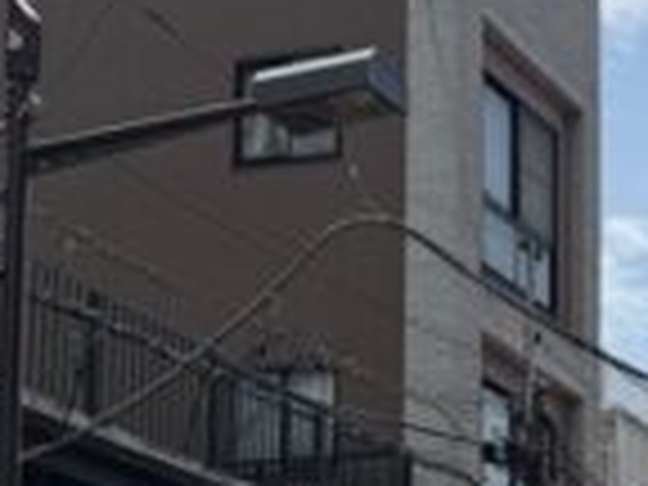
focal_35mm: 133
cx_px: 904
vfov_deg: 10.7
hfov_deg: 14.1
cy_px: 747
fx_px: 2490
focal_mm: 6.76
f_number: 1.78
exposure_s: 1/4950
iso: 80
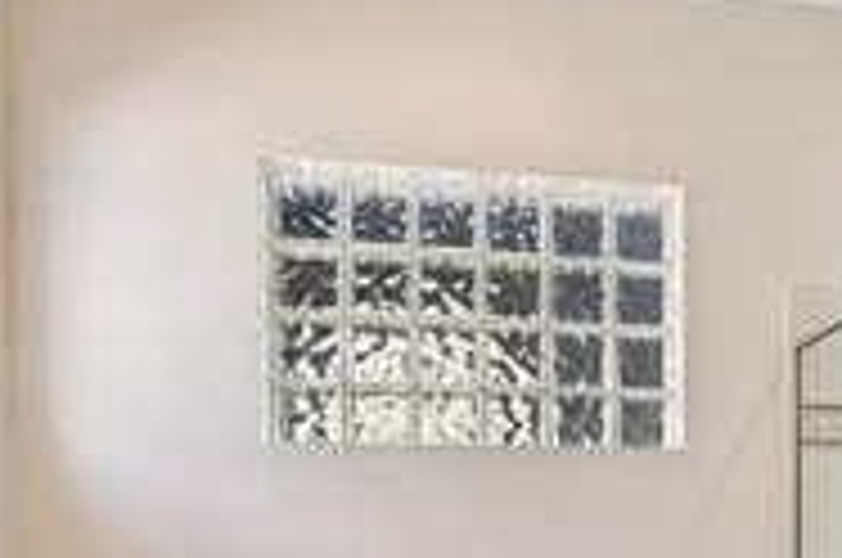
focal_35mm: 36
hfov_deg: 51.3
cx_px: 617
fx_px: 841
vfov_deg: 34.3
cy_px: 524
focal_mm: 14
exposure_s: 1/60
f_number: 8
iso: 400
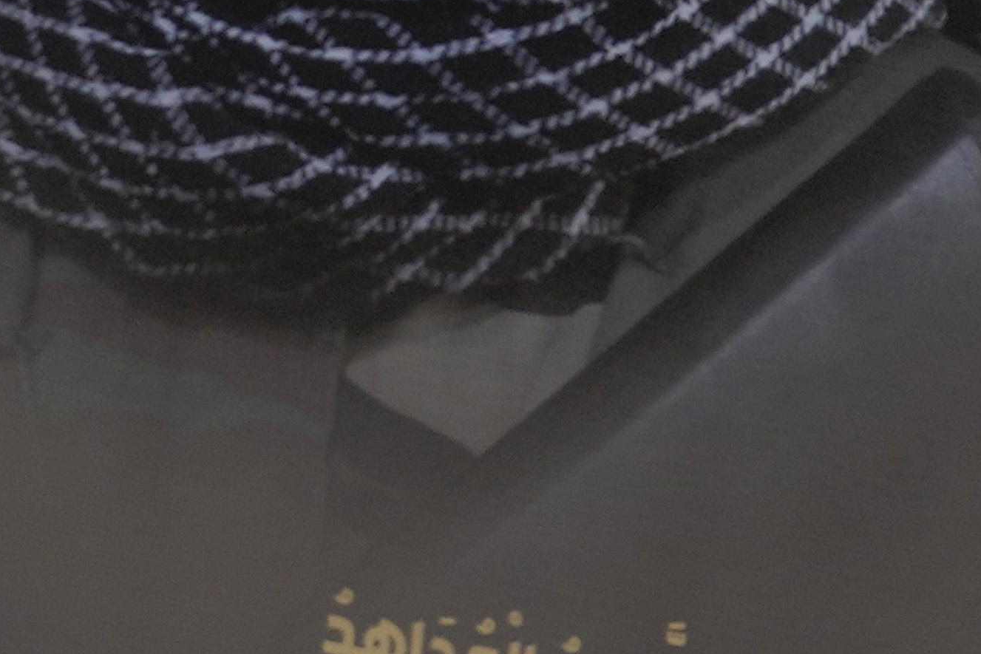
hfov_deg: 1.6
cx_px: -1684
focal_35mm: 1302
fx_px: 35481
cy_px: -113
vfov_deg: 1.1
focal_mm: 200
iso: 200
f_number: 7.1
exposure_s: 1/640
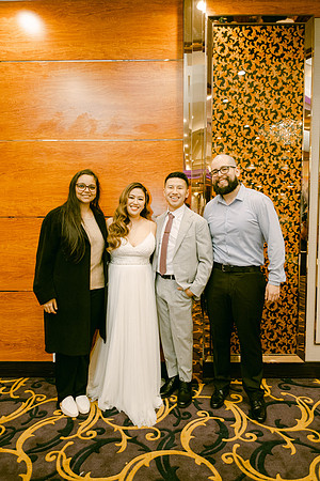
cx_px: 160
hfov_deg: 53.1
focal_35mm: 24
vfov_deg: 73.7
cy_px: 240
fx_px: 320
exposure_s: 1/125
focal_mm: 16
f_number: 2.8
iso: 800
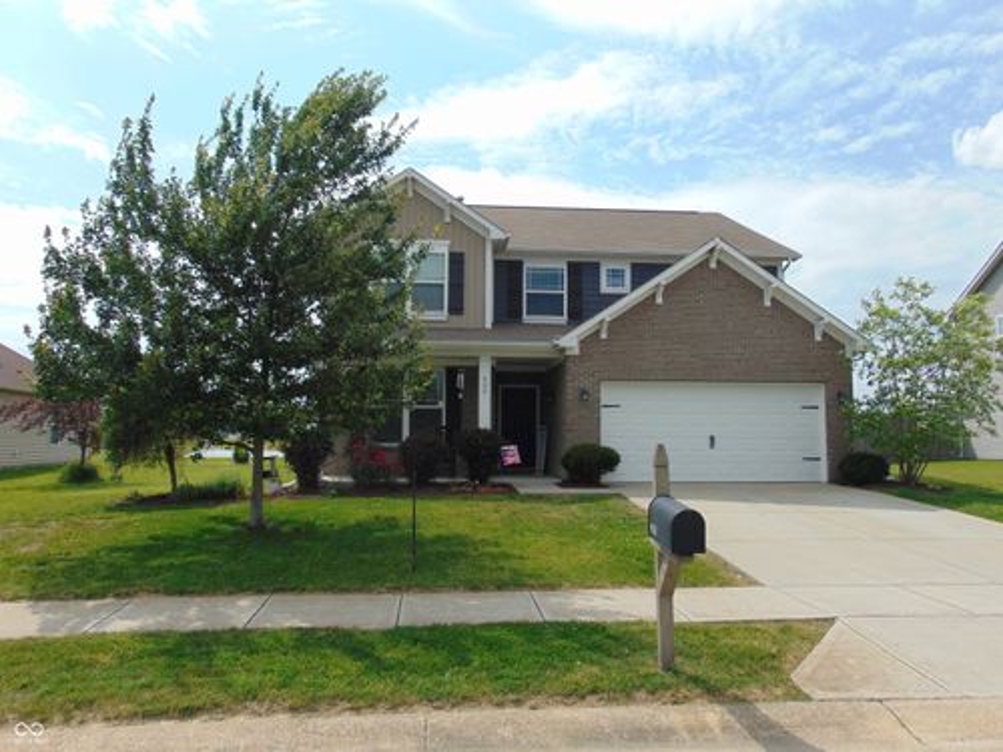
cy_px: 376
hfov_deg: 69.4
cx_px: 502
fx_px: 724
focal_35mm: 25
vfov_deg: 54.9
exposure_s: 1/320
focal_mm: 4.5
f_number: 7.7
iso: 80
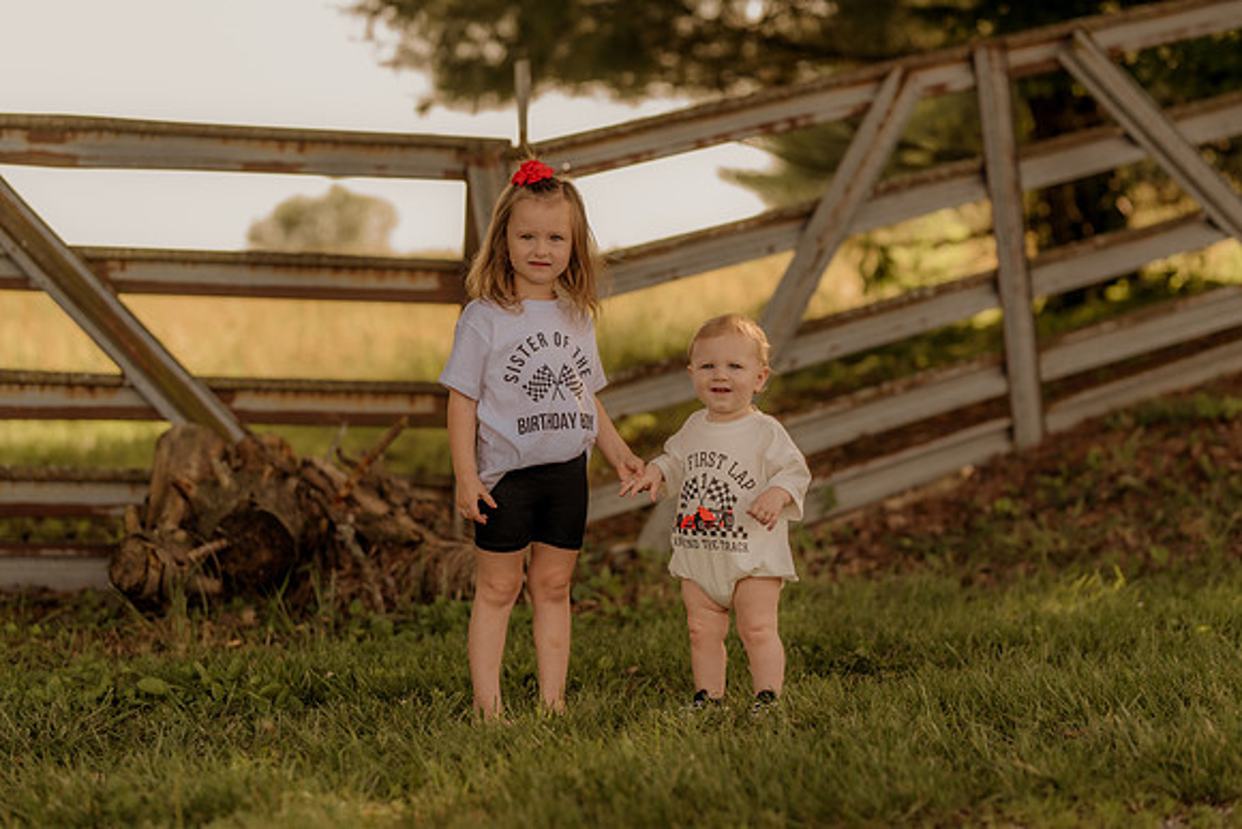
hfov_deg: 23.9
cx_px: 621
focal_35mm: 85
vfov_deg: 16.1
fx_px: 2933
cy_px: 414
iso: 250
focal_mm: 85
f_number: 2
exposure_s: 1/1250
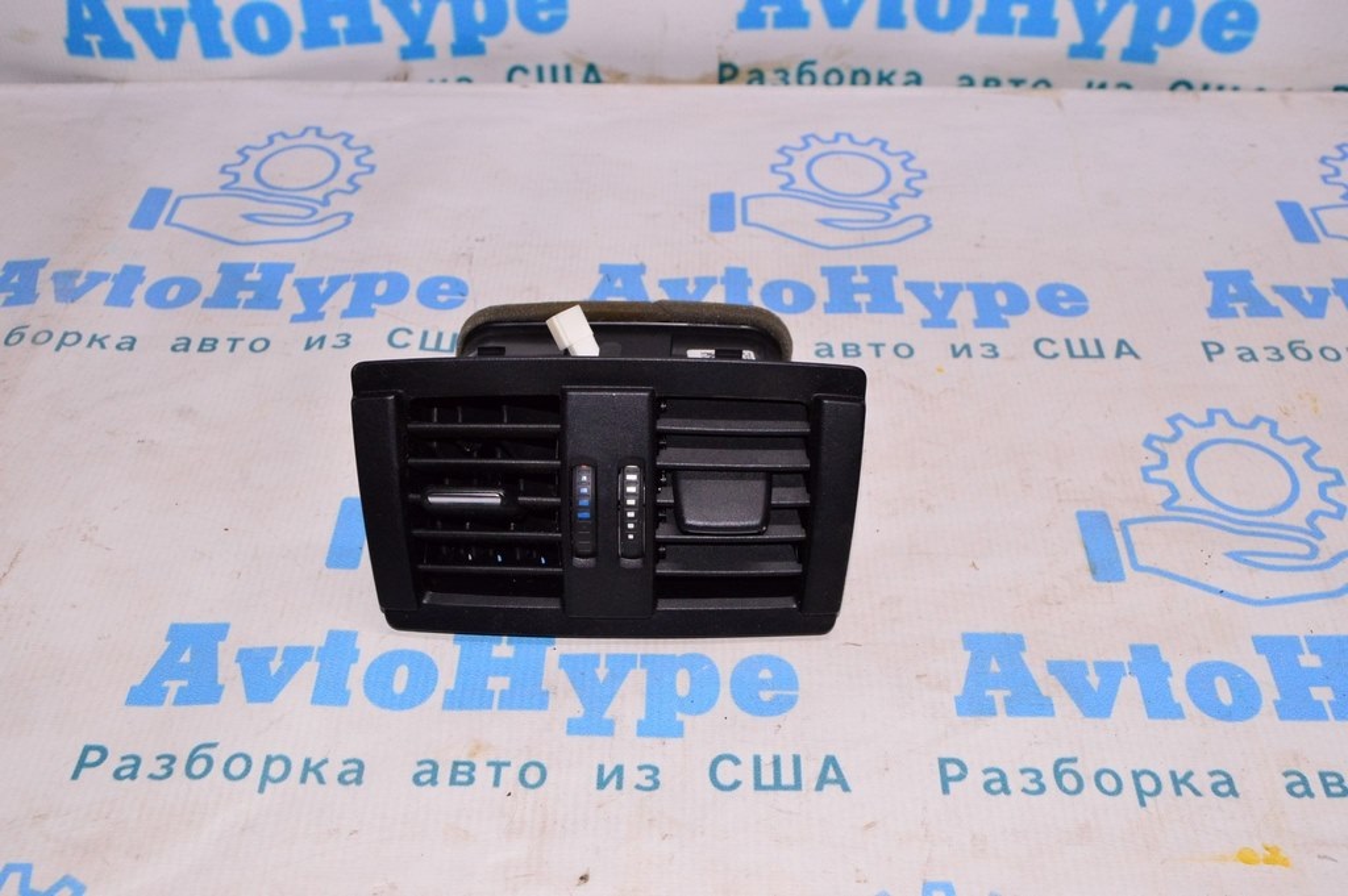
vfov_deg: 34.2
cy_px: 448
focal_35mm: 39
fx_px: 1459
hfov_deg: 49.6
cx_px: 674
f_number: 8
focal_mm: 26
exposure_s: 1/200
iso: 1600
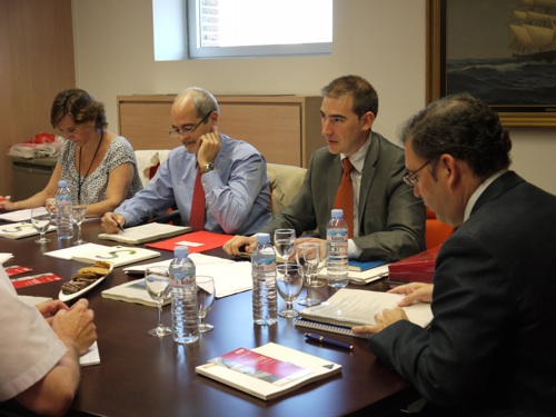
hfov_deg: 38.2
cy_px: 208
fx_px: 803
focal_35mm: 50
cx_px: 278
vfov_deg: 29.1
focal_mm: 25
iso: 400
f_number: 4.6
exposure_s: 1/50
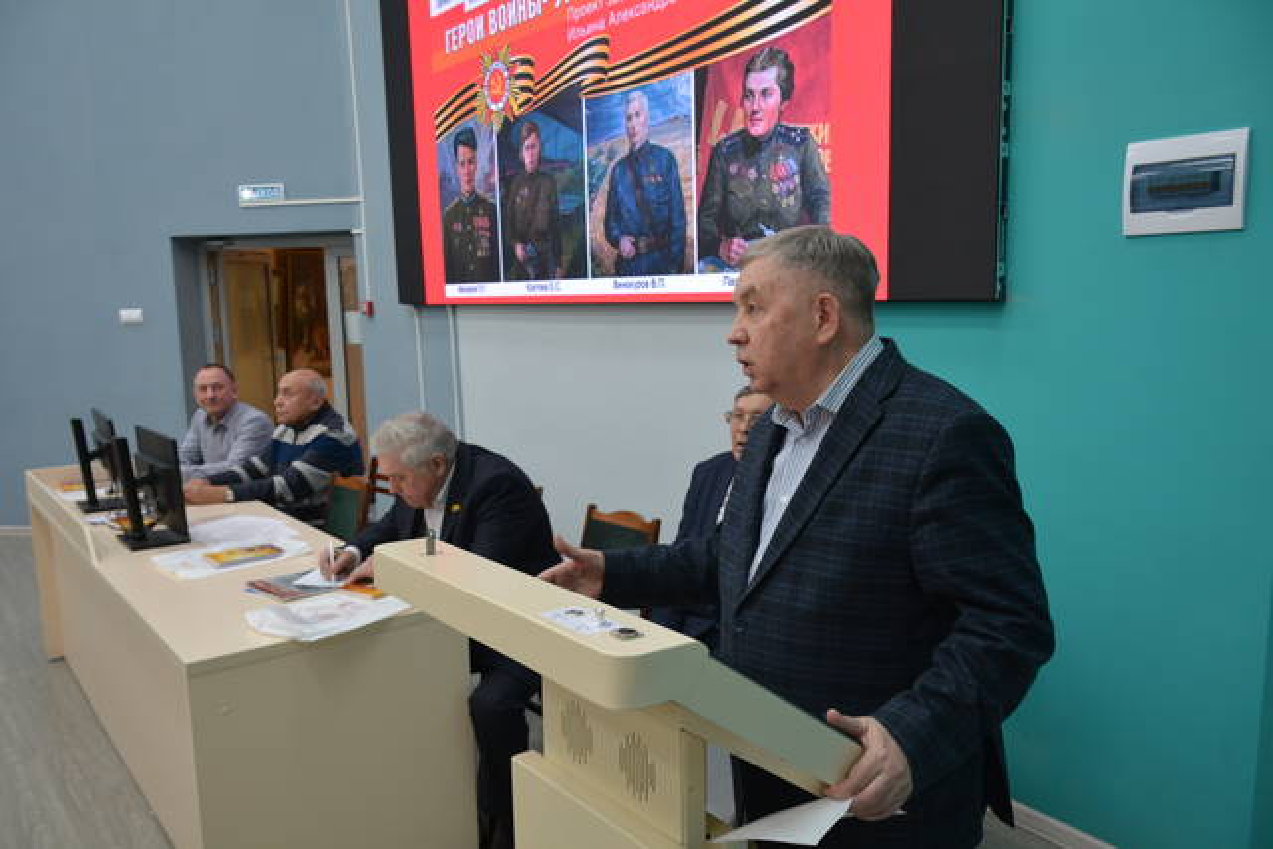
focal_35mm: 27
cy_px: 424
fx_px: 955
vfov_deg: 48.0
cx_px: 636
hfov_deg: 67.4
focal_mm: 18
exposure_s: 1/60
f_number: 4
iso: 500
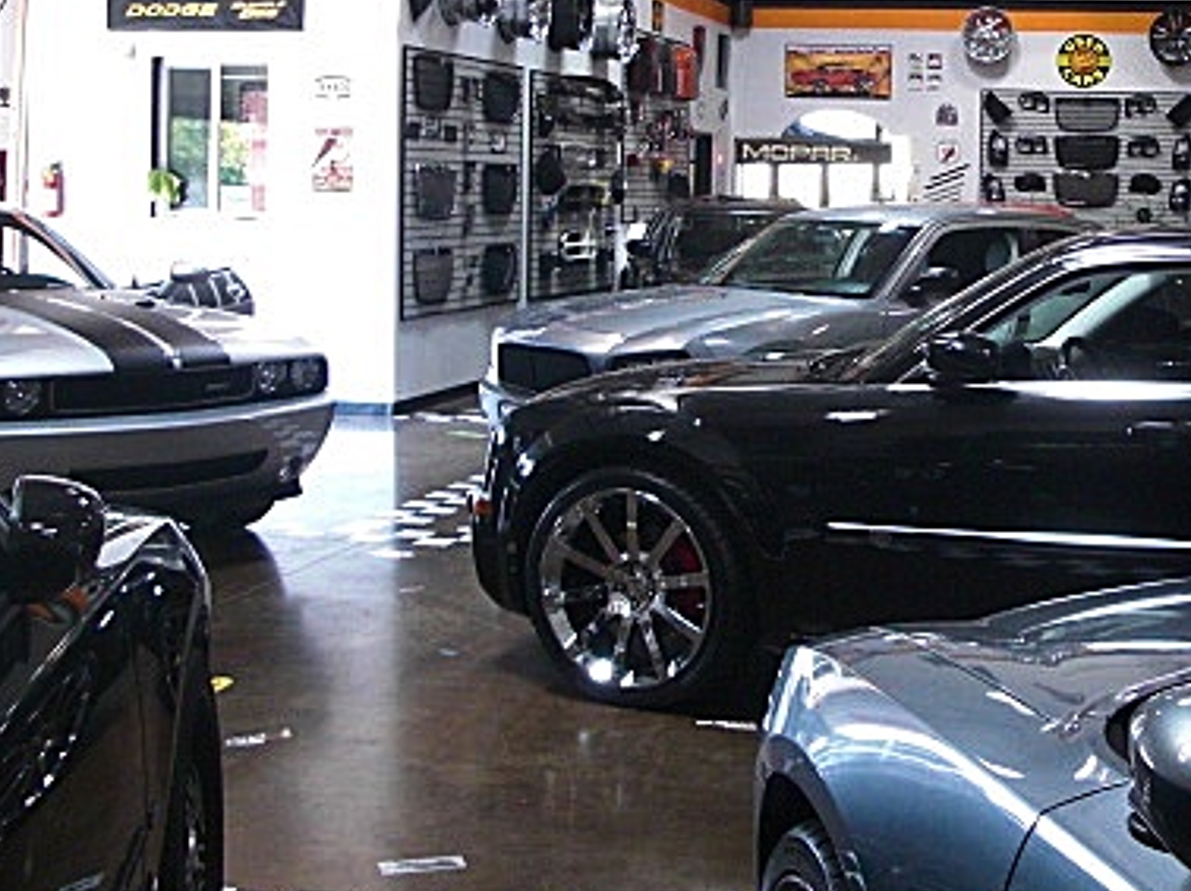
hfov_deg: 31.0
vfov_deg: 23.9
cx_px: 929
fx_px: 2097
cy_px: 280
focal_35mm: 61
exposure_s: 1/60
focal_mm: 6.3
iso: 400
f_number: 2.8
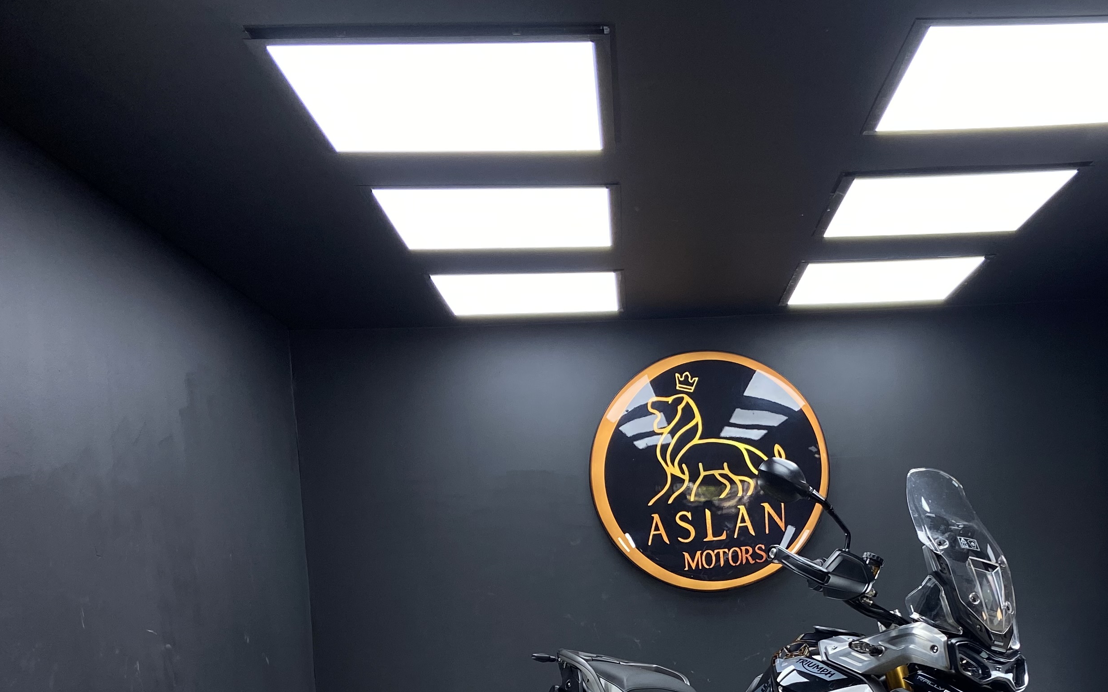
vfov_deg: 27.3
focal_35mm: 45
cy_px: 661
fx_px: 1359
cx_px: 736
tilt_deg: -4.8
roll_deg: +2.7
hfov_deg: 43.8
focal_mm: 4.25
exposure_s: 1/120
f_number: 1.8
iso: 80
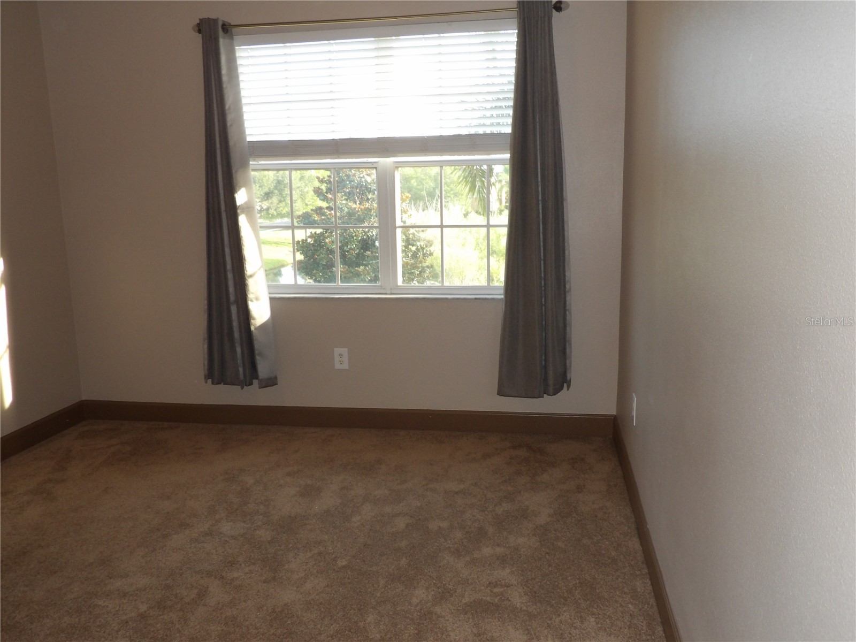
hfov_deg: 63.4
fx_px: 692
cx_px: 428
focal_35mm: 28
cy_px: 321
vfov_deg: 49.7
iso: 200
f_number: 3.4
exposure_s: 1/33
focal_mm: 5
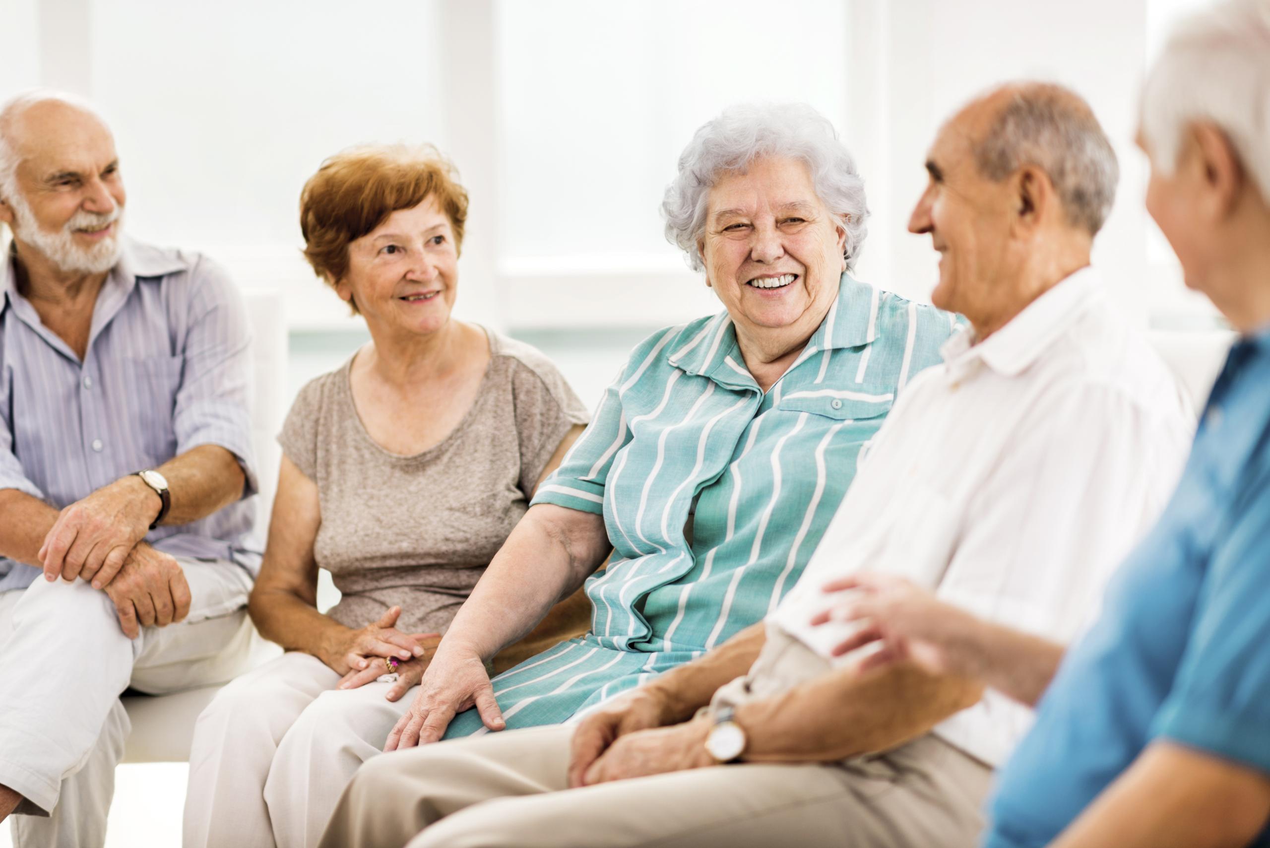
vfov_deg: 16.1
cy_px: 424
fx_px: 3000
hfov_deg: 23.9
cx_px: 635
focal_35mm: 85
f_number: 1.4
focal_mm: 85
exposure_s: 1/640
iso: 100
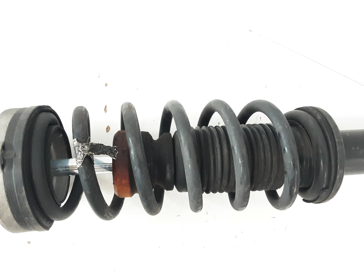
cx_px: 182
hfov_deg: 65.3
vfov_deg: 51.4
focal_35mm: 27
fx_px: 284
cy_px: 136
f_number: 1.9
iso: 200
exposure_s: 1/50
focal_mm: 2.91
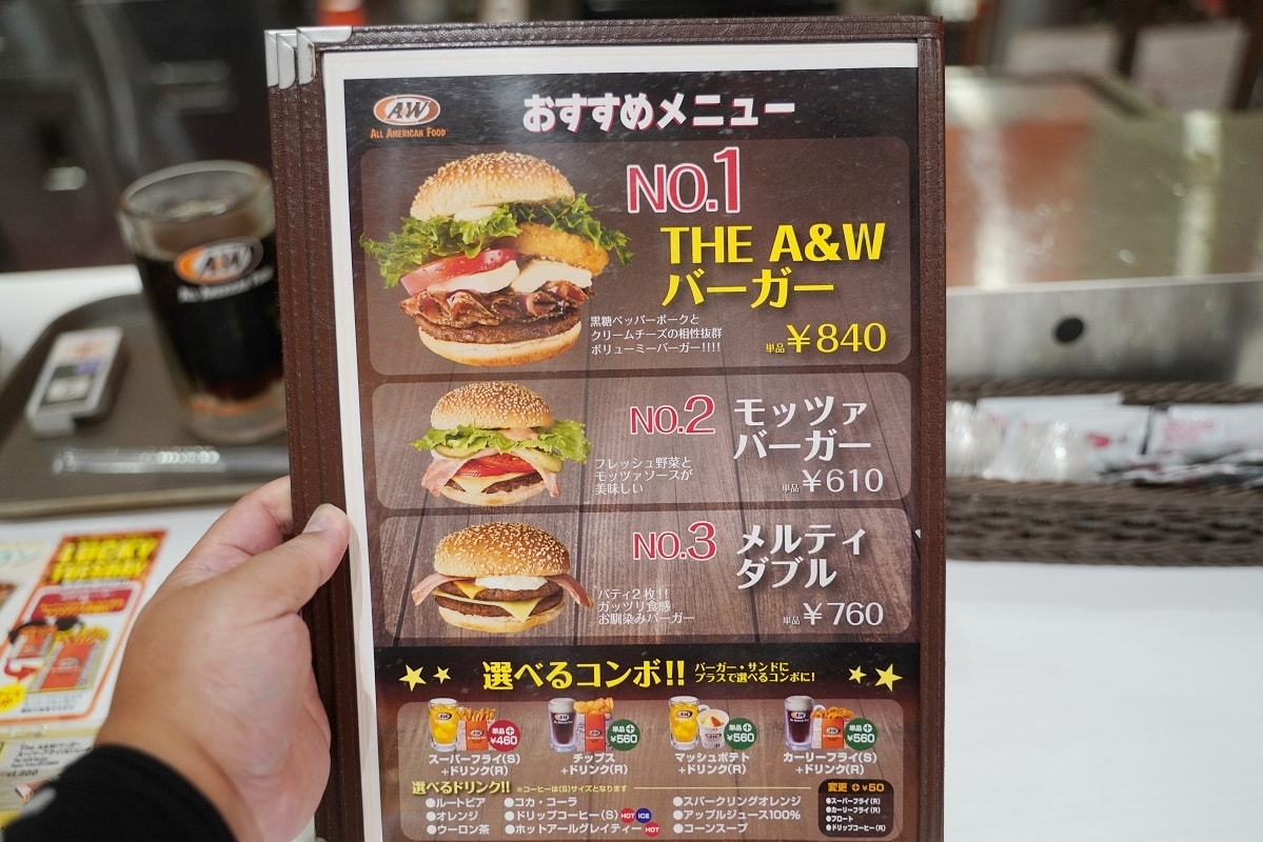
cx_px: 632
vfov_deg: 43.6
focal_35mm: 30
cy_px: 421
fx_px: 1053
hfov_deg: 61.9
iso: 2000
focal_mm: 30
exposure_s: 1/160
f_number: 2.8
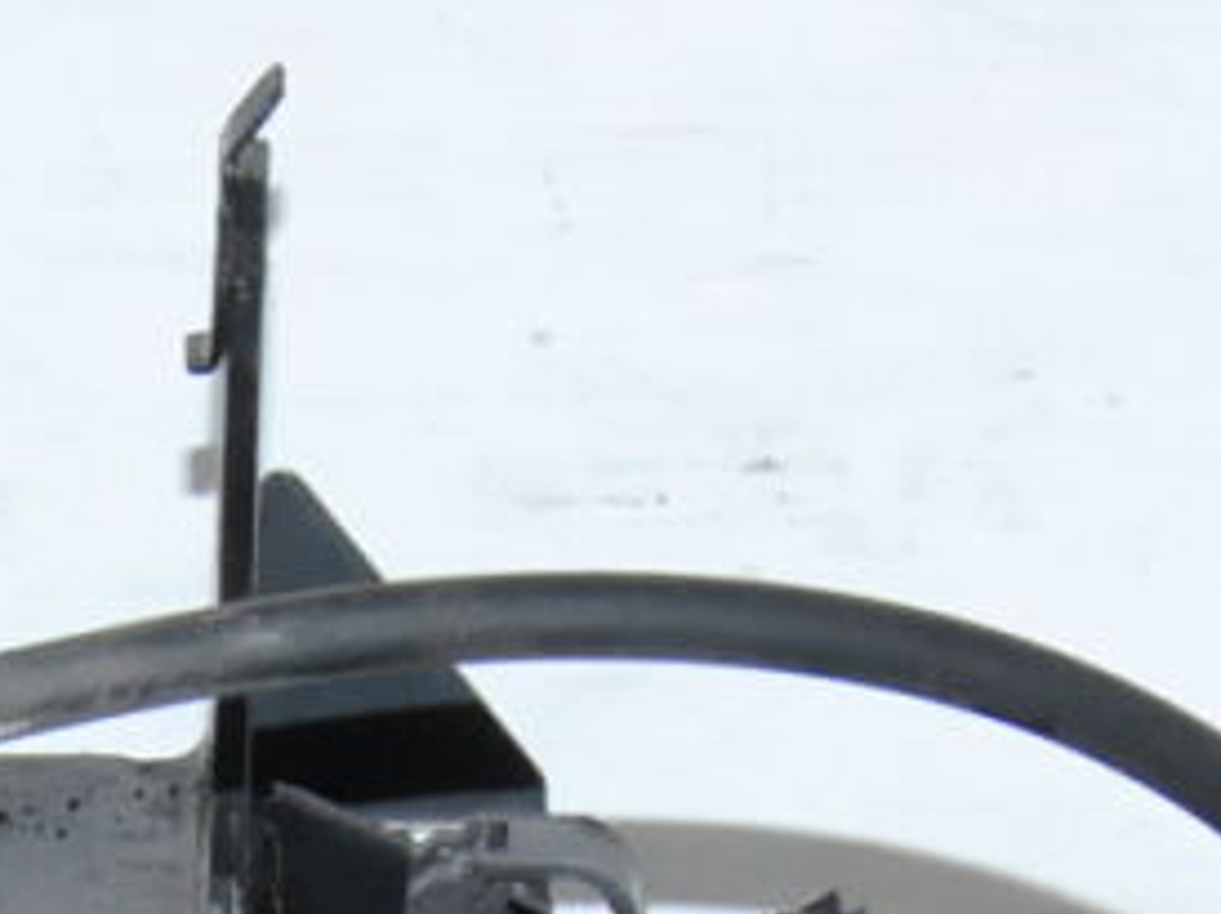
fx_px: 9227
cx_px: 45
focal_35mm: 262
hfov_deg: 7.5
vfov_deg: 5.5
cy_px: 2022
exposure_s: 1/200
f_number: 14
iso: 800
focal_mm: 31
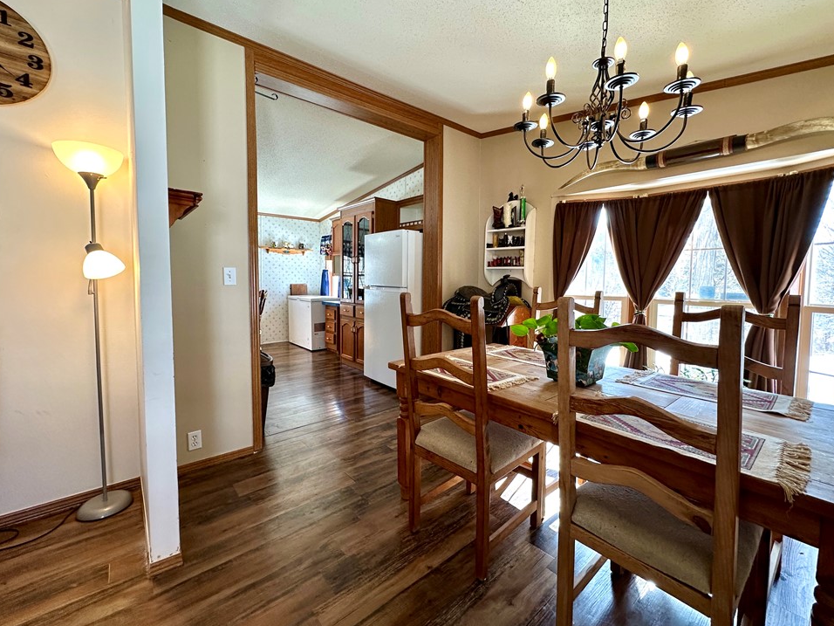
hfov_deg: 98.1
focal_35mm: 15
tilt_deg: -3.1
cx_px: 428
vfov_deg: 81.7
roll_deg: -1.5
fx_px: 361
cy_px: 298
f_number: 2.2
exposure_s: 1/120
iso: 200
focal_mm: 2.22
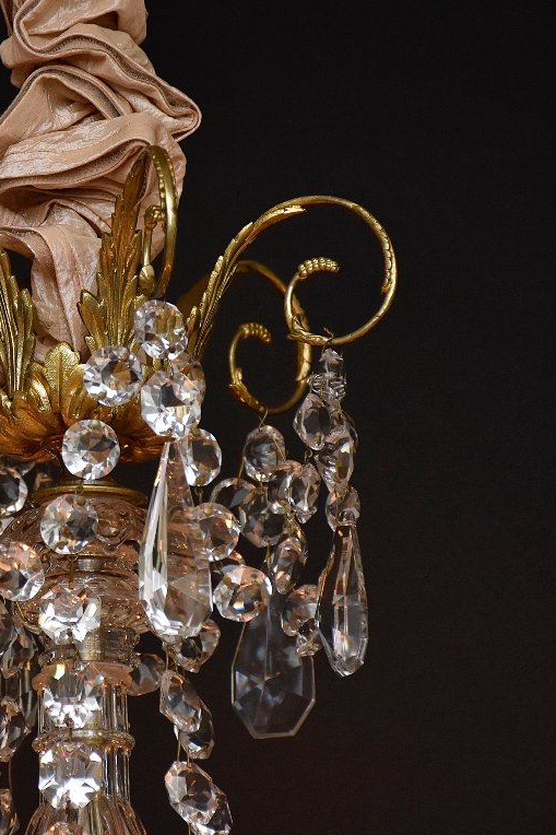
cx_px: 74
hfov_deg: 6.1
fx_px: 5186
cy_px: 427
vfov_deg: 9.2
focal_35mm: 224
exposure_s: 1/160
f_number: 5.3
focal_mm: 95
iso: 900
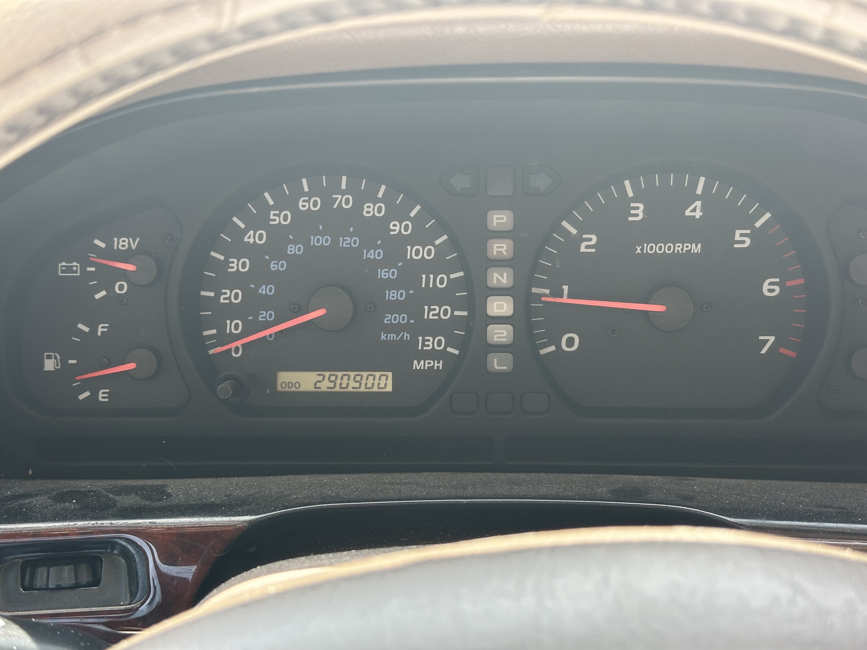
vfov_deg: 30.3
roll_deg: -1.3
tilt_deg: -24.9
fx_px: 1202
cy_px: 325
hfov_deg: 39.7
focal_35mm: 48
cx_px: 434
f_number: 1.78
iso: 64
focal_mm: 6.86
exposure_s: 1/156
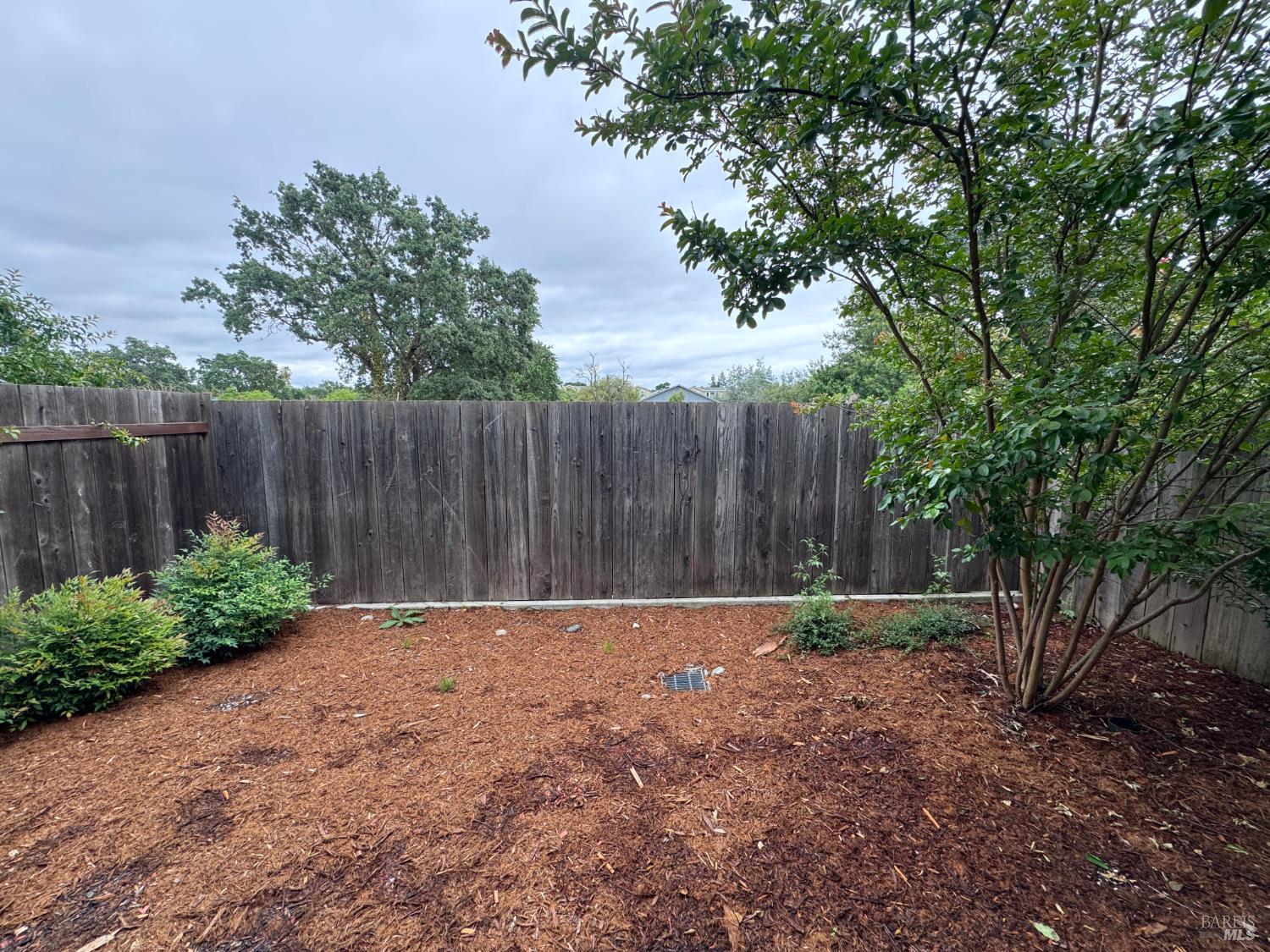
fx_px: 514
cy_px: 476
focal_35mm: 14
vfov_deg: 85.7
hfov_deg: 102.1
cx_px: 635
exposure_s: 1/180
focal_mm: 2.22
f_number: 2.2
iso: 40
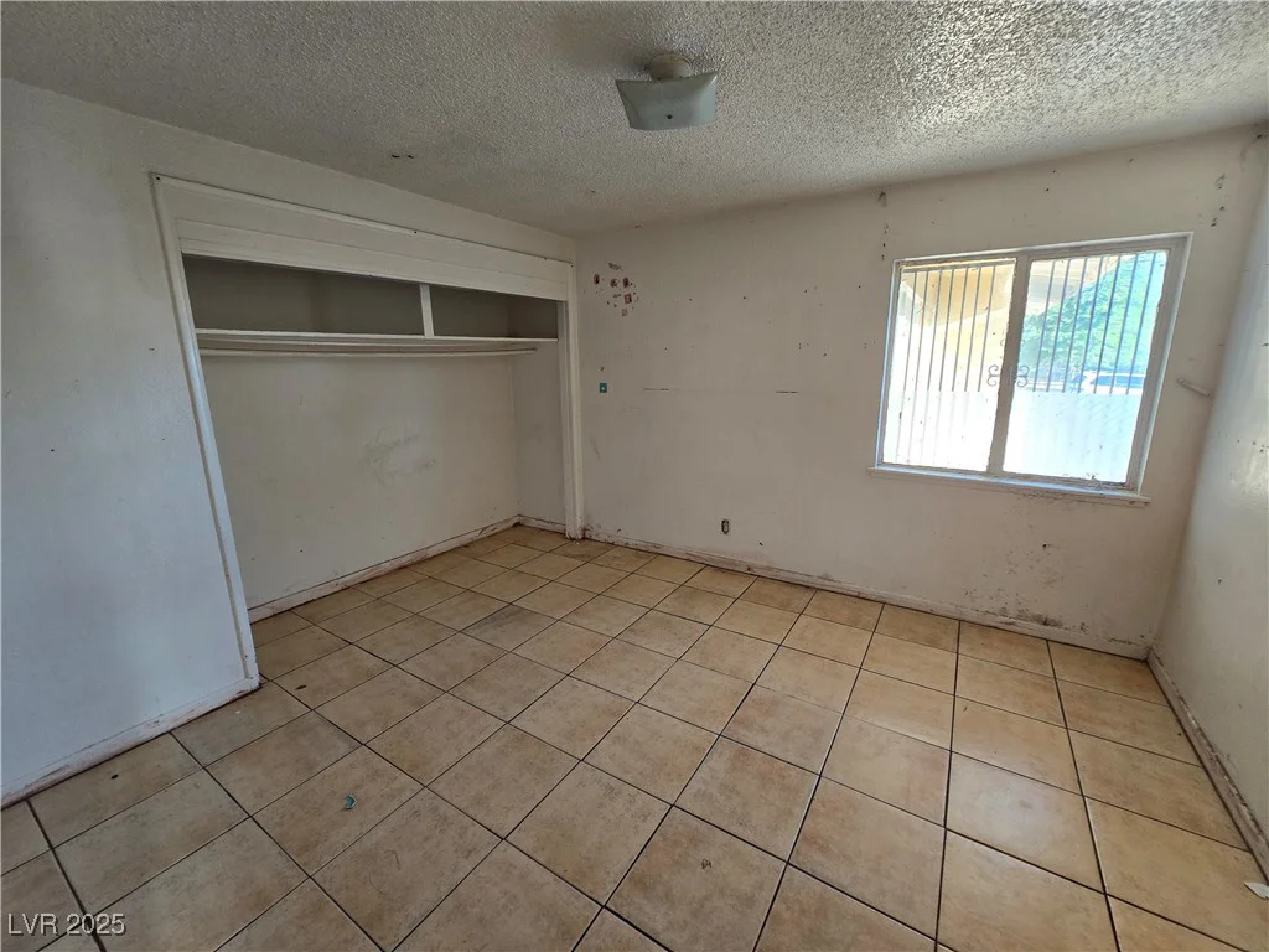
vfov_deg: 89.9
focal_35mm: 13
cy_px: 476
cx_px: 634
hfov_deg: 106.2
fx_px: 477
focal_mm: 2.2
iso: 125
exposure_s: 1/60
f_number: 2.2
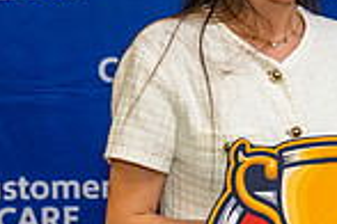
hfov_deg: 12.2
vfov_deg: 8.4
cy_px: 47
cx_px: 406
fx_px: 1535
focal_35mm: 164
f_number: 4
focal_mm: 41
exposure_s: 1/160
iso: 1250
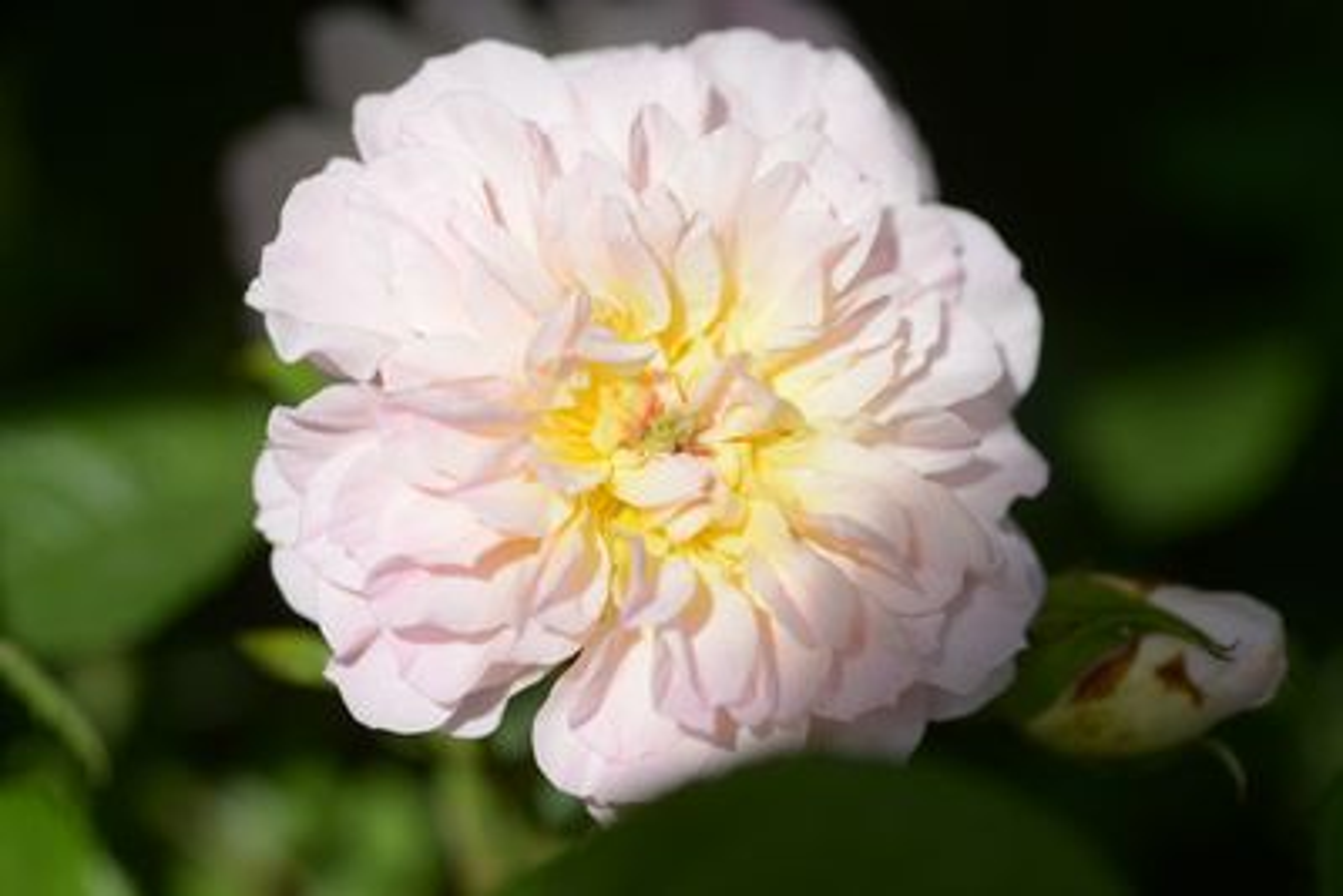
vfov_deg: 13.7
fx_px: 3732
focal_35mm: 100
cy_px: 448
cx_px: 672
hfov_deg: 20.4
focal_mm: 100
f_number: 9
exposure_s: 1/400
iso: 100
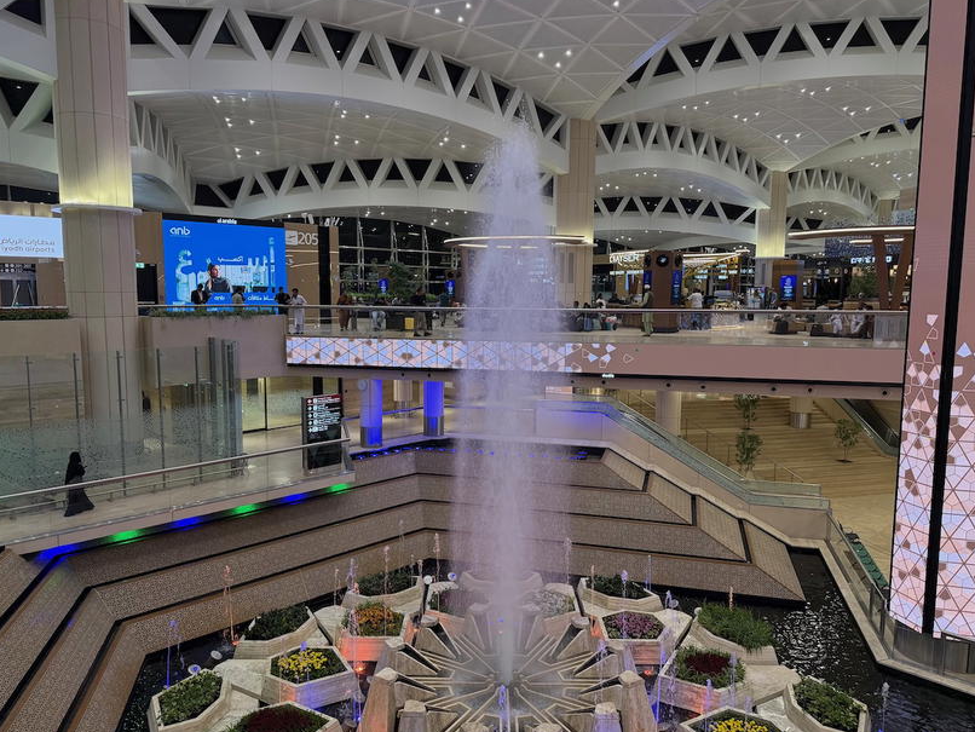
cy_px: 364
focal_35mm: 25
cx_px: 479
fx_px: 704
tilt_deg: -6.3
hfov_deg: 69.4
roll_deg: +0.7
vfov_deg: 54.9
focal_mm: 6.76
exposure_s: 1/120
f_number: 1.78
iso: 200
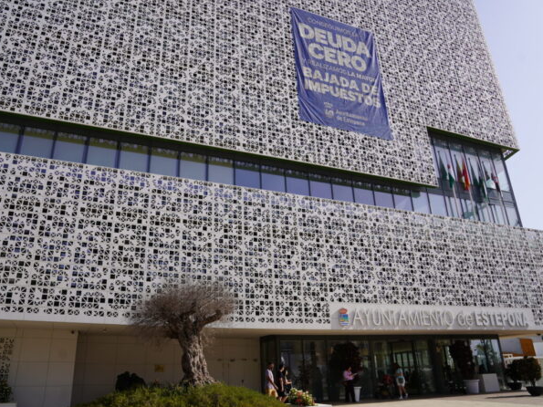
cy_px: 197
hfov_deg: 65.2
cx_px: 247
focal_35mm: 27
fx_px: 423
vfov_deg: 51.3
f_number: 5
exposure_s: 1/640
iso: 100
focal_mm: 24
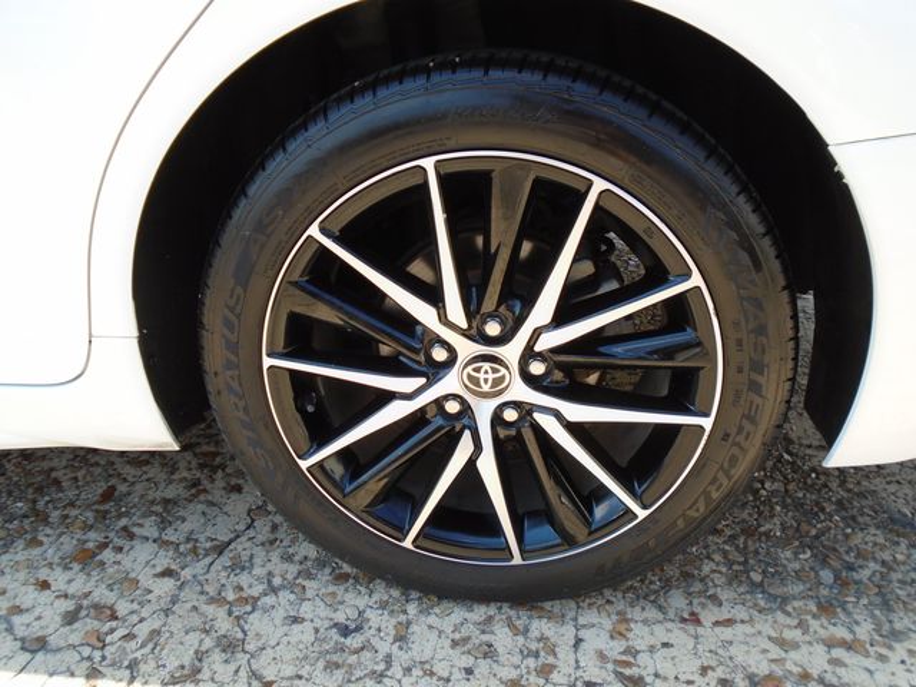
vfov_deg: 53.1
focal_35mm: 26
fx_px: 688
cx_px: 458
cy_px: 344
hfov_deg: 67.3
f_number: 3.2
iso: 100
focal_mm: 4.6
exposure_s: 1/250
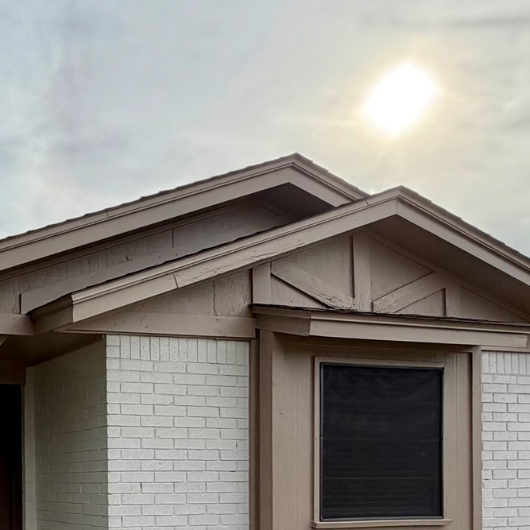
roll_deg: +0.6
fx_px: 658
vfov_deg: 40.2
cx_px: -98
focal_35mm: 38
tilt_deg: +0.1
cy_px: 487
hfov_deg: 35.2
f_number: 2.2
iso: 25
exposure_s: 1/1017
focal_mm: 2.22
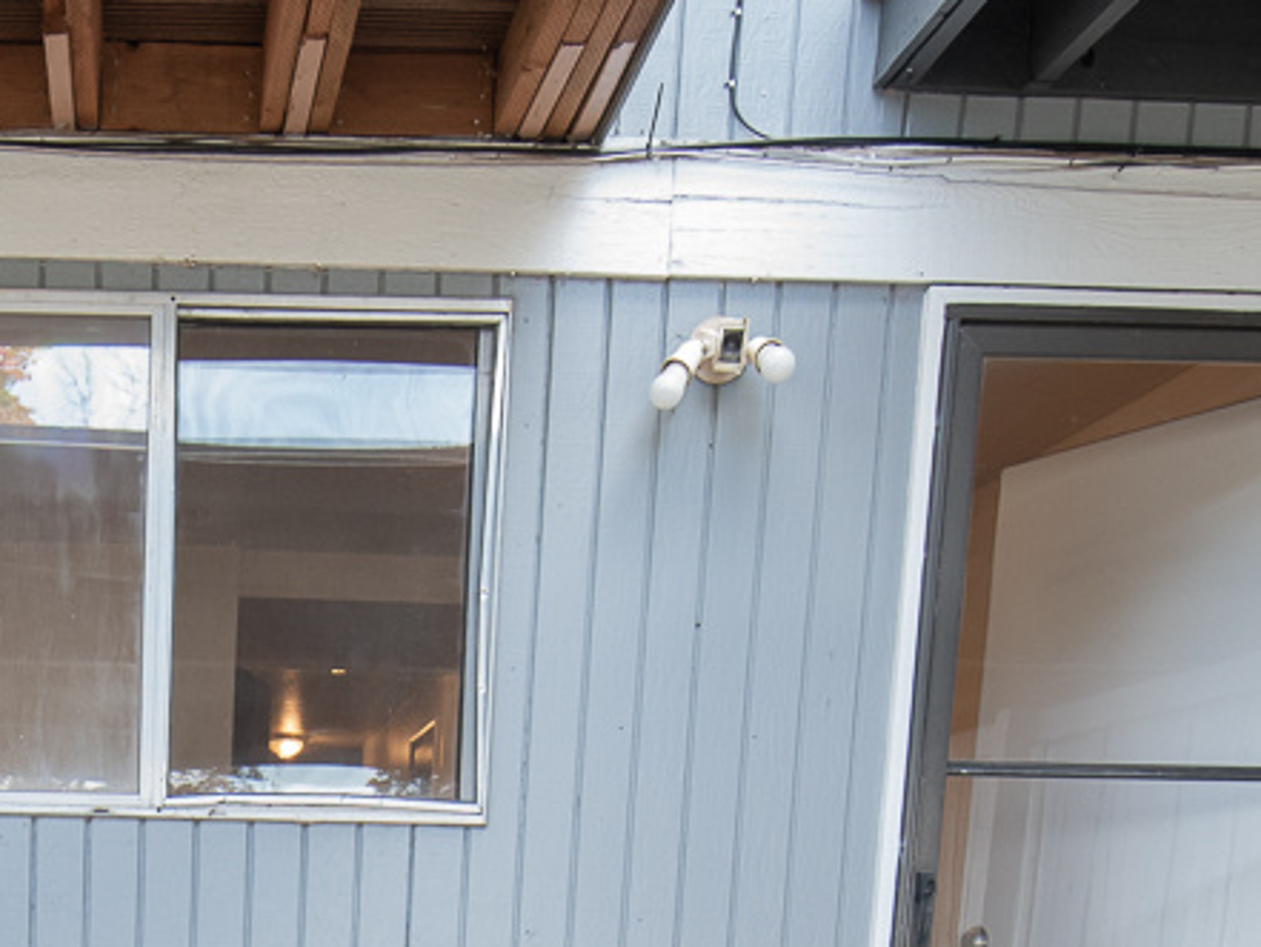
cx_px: 89
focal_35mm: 55
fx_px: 2004
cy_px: 1356
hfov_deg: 32.9
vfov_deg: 22.5
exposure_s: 1/160
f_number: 3.5
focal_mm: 14
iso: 1000
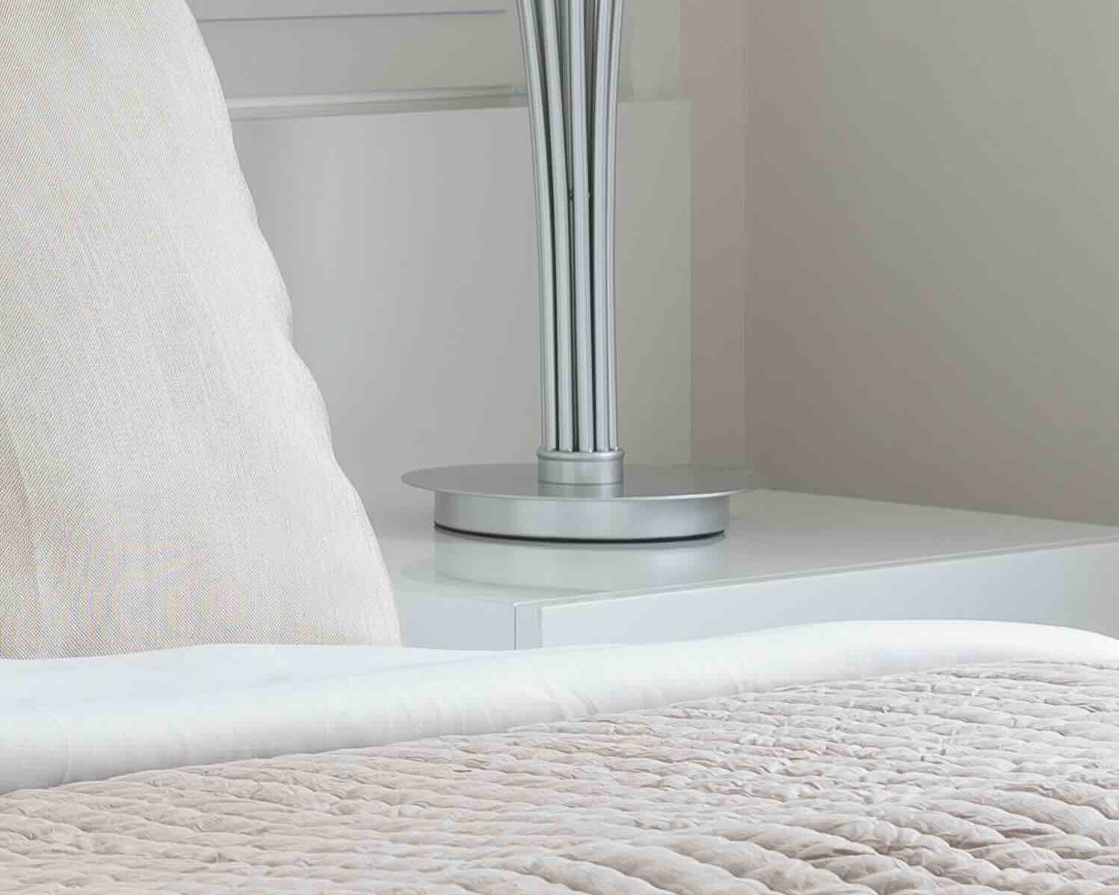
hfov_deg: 10.3
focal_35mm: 178
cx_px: -827
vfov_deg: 8.6
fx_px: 5896
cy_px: 32
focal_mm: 48
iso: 100
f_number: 10
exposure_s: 1/3
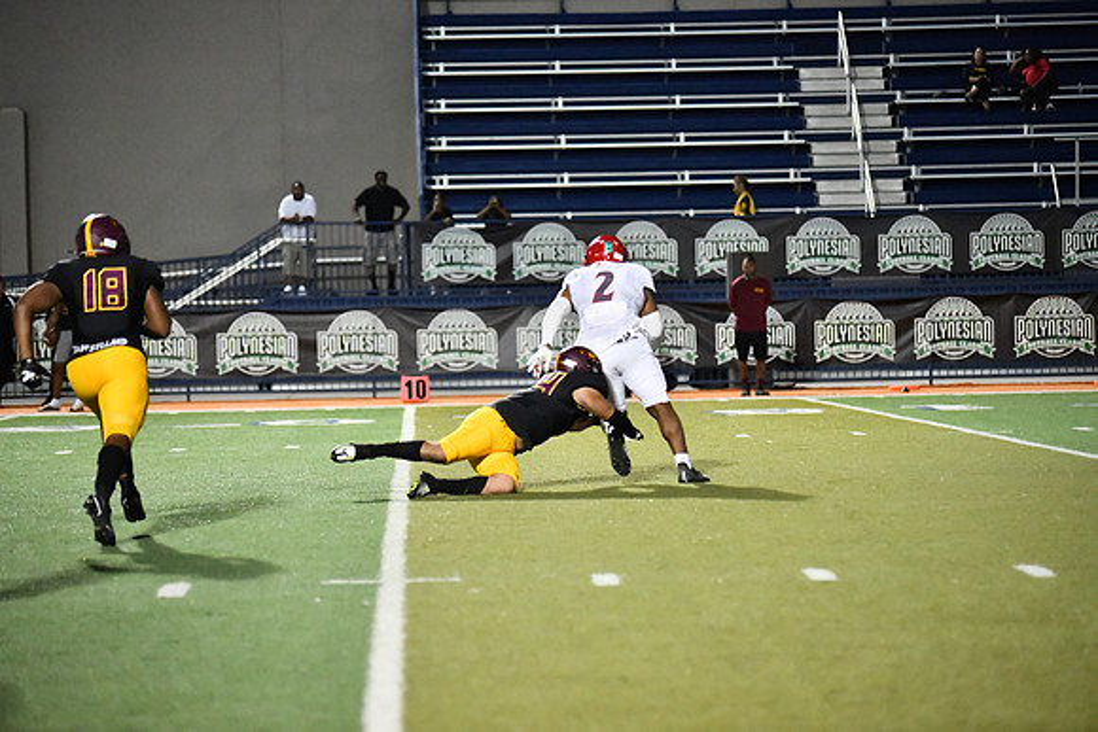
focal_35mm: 140
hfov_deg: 14.7
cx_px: 549
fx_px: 4271
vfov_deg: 9.8
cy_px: 366
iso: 16000
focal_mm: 140
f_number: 2.8
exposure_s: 1/3200
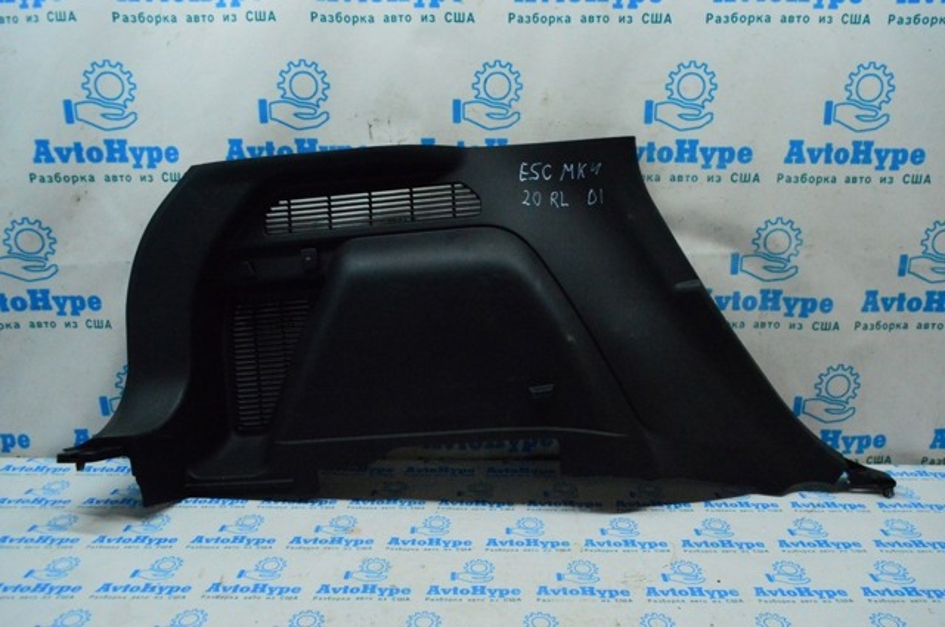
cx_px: 472
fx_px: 708
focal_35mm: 27
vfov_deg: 47.8
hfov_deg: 67.4
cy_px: 314
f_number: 6.3
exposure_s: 1/640
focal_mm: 18
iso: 6400
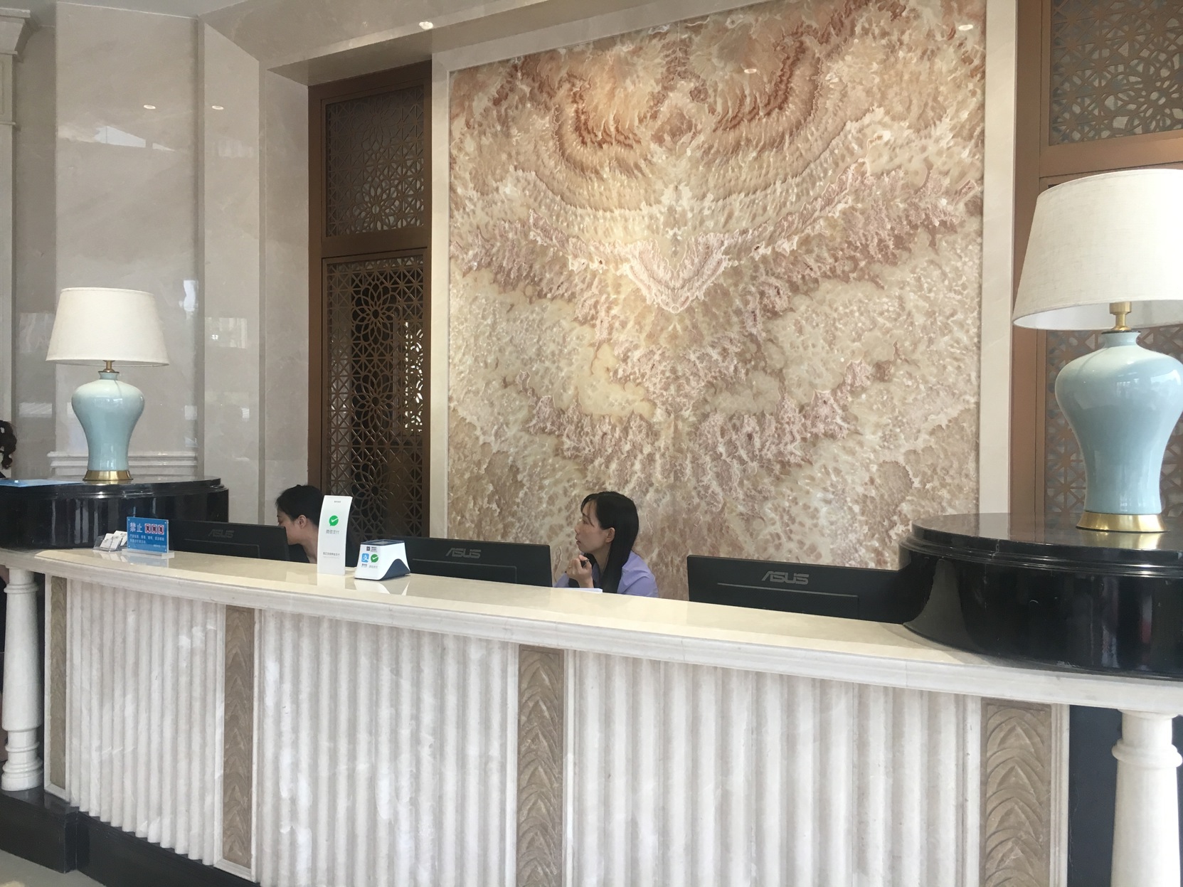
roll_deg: -0.7
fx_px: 991
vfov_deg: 48.2
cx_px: 592
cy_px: 444
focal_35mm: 29
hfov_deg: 61.7
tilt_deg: +1.2
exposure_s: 1/33
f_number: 2.2
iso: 40
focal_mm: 4.15
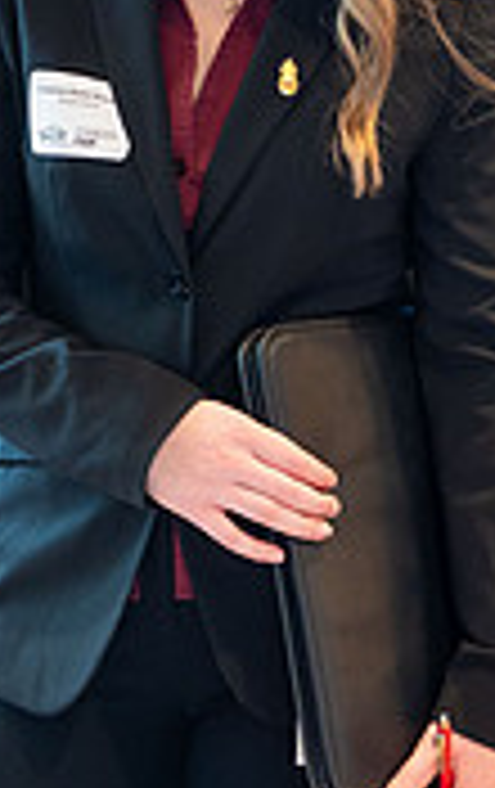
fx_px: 4127
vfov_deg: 10.9
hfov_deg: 6.9
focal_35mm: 192
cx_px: 153
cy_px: 275
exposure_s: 1/50
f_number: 2.8
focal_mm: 57
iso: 2000
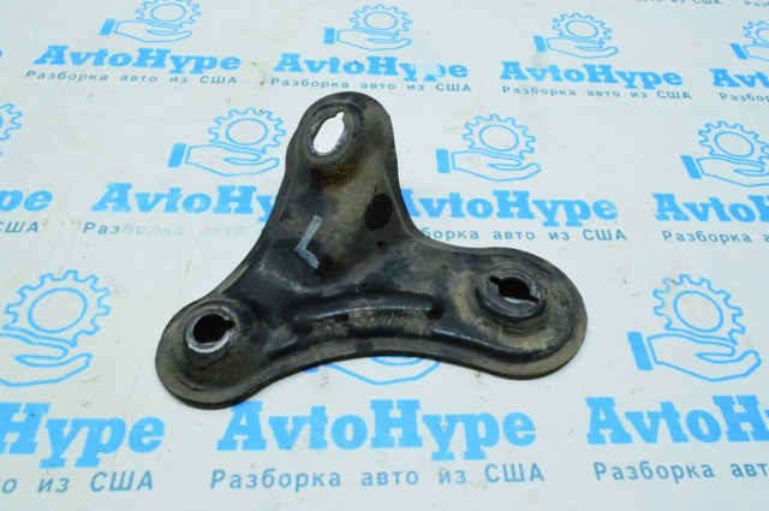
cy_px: 256
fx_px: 576
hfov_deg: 67.4
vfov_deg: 47.8
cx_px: 384
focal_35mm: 27
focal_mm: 18
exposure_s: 1/30
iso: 6400
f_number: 22
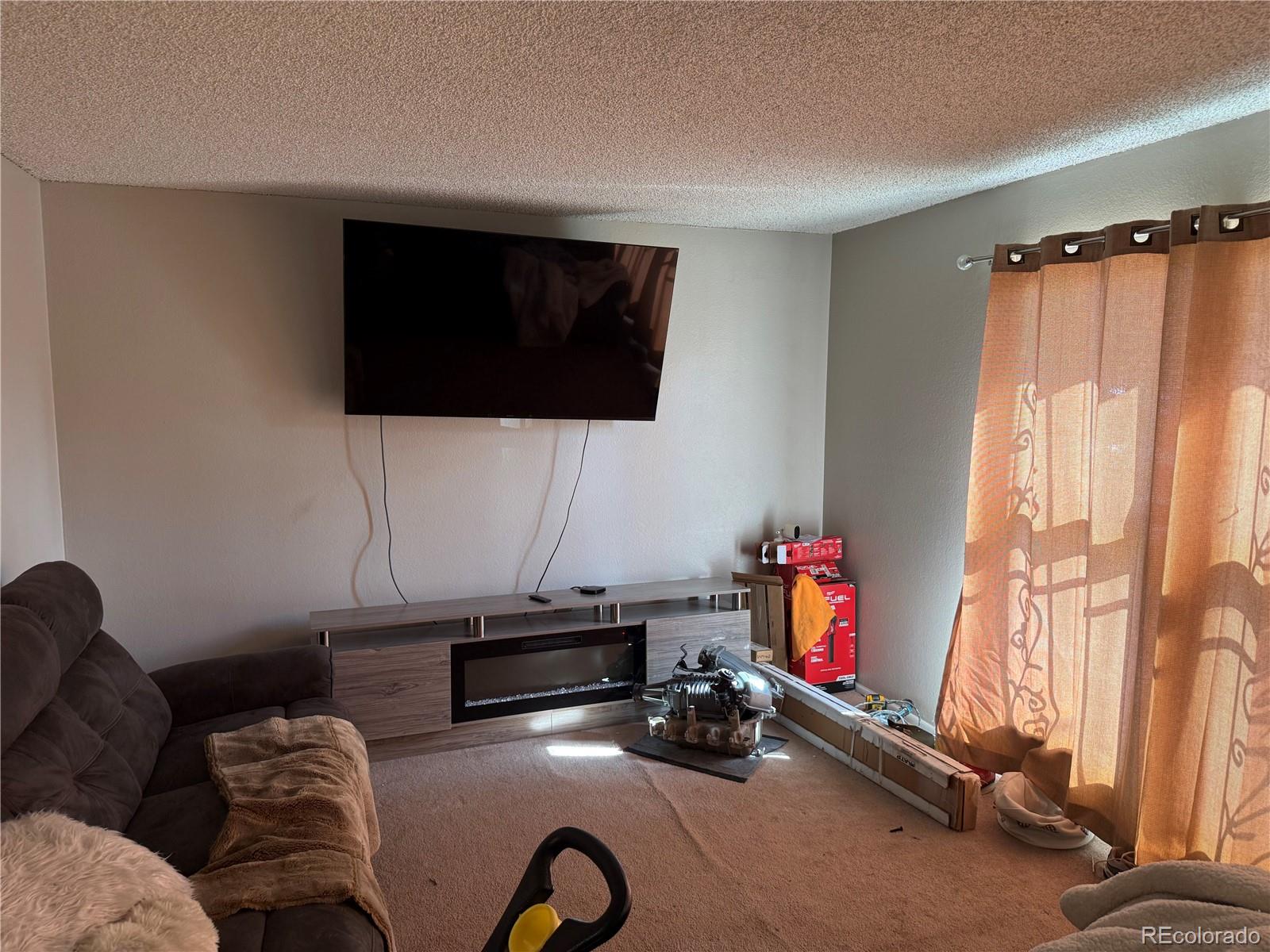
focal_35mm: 24
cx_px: 635
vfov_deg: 56.8
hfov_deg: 71.6
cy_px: 476
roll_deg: -0.4
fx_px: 881
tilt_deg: -6.1
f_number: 1.78
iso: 160
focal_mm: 6.76
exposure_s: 1/121
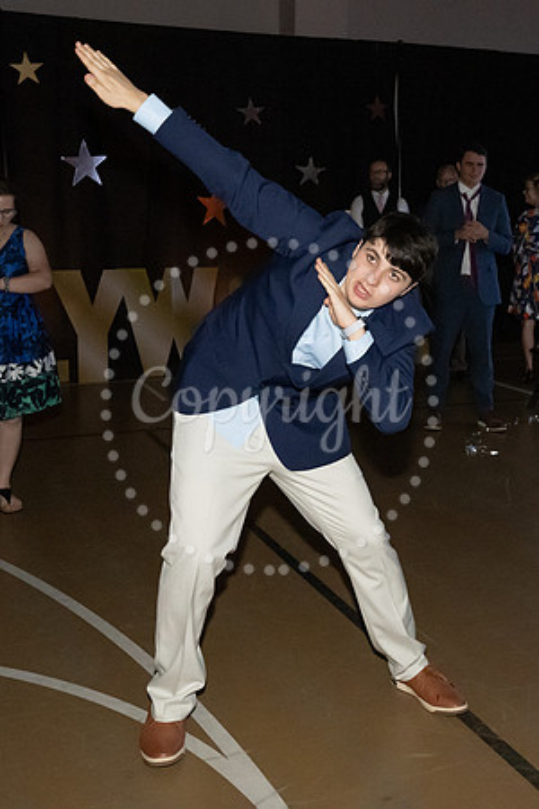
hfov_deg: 29.2
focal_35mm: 46
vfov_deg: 42.5
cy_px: 295
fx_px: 1028
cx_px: 363
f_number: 5.6
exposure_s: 1/100
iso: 6400
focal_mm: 24
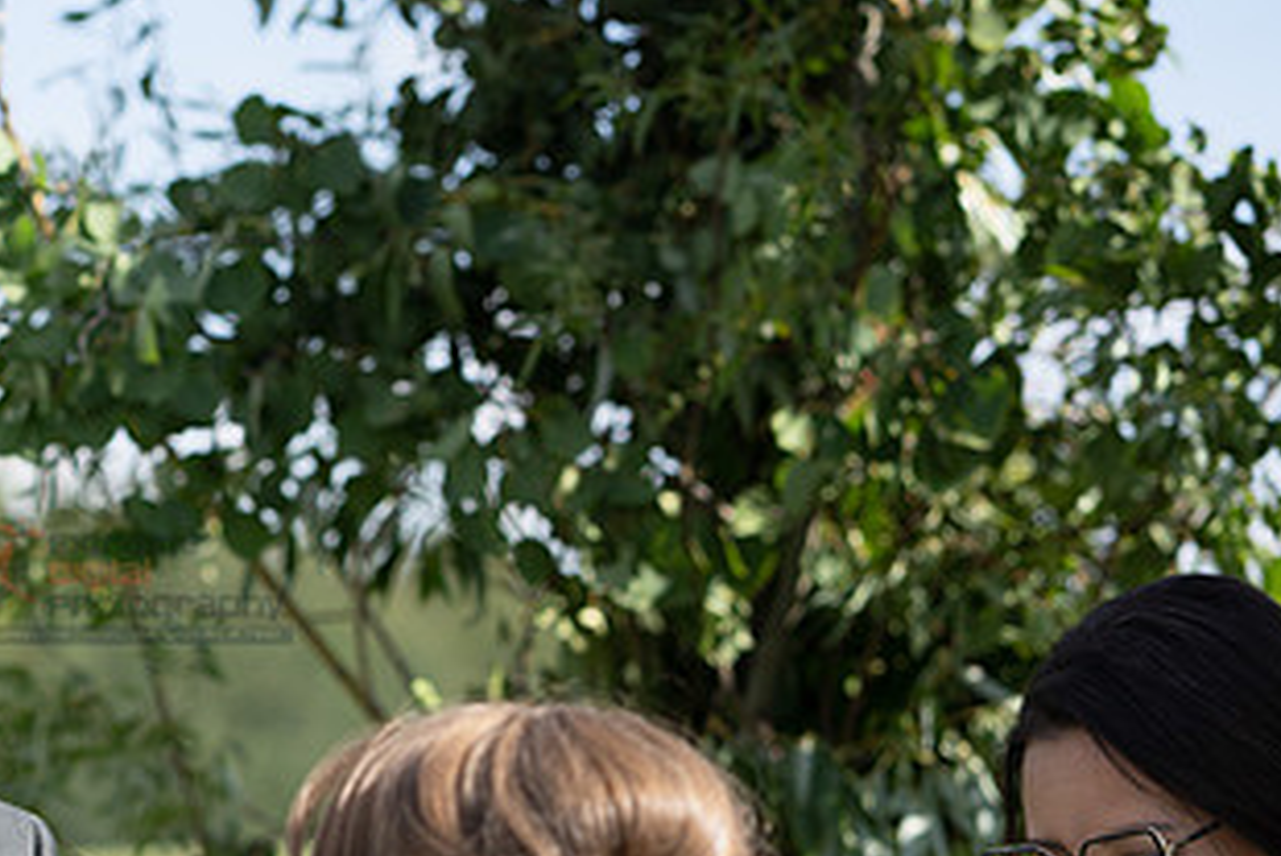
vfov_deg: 8.6
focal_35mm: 159
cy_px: 581
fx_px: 5660
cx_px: 120
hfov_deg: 12.8
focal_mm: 85
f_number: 3.5
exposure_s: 1/1600
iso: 250
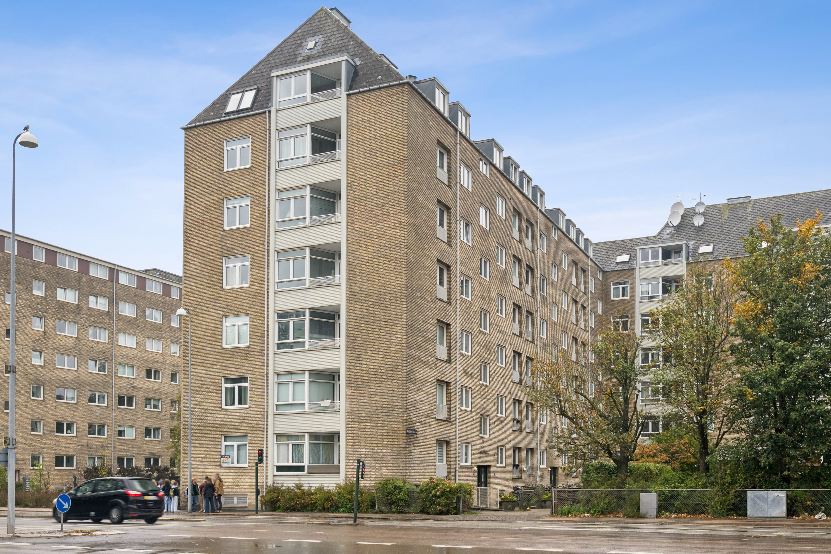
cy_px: 275
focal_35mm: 35
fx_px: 808
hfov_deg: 54.4
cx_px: 425
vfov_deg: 37.9
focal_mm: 23
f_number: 6.3
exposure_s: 1/100
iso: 160
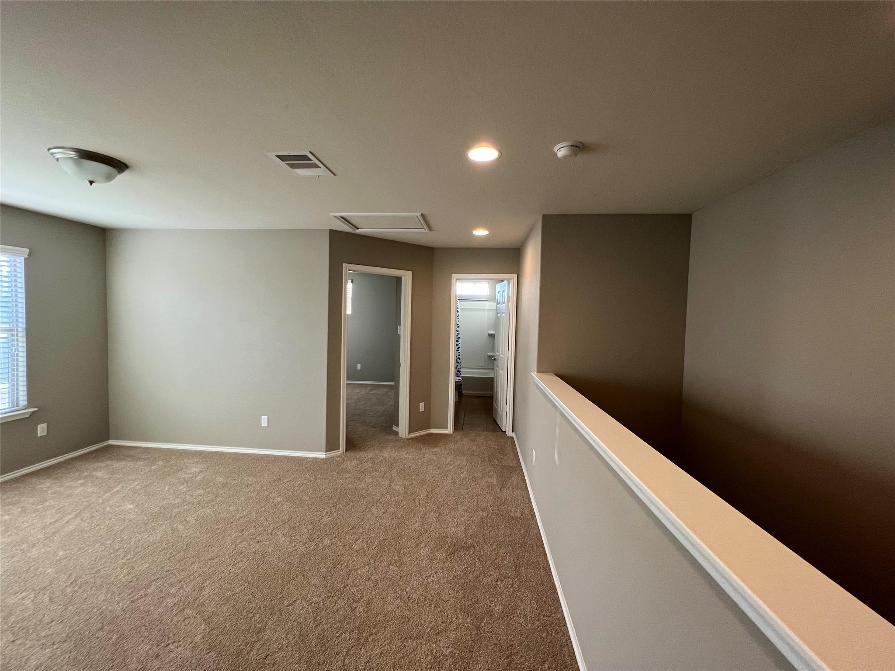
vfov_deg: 89.9
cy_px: 336
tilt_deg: -3.3
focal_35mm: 13
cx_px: 448
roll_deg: -0.8
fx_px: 336
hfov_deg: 106.2
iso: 250
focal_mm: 1.57
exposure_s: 1/120
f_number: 1.8
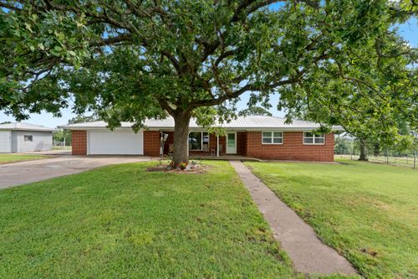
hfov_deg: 96.8
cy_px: 140
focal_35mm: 16
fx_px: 186
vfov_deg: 73.7
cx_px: 209
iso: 200
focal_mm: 16
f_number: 10
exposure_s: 1/40
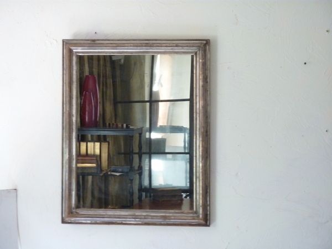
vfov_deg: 13.3
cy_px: 124
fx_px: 1065
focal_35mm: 111
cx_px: 166
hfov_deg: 17.7
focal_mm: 18.2
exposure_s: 1/13
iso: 400
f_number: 4.4
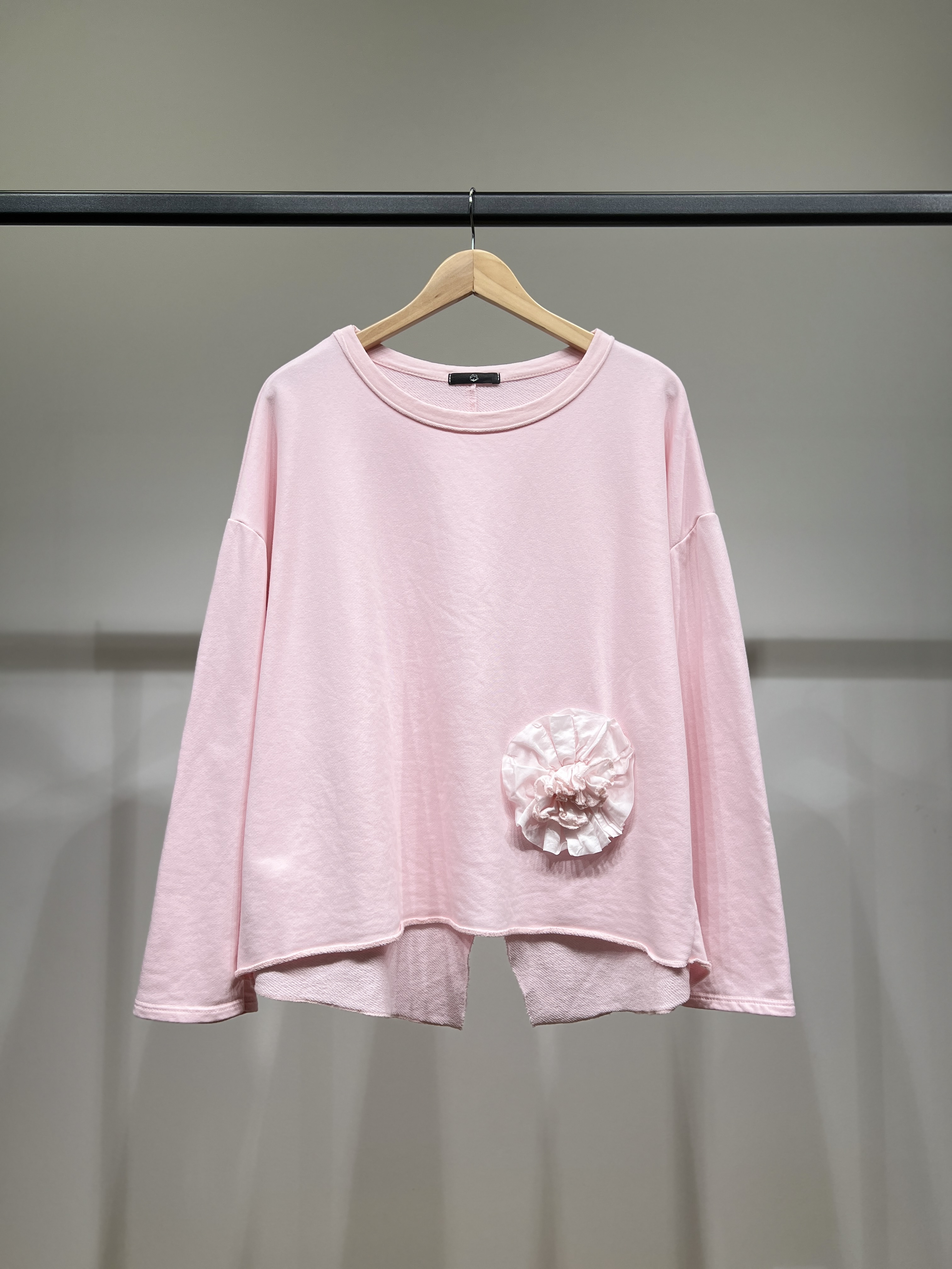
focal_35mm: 26
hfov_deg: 53.1
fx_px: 953
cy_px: 634
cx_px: 476
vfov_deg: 67.3
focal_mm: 5.7
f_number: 1.5
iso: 50
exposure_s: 1/1326
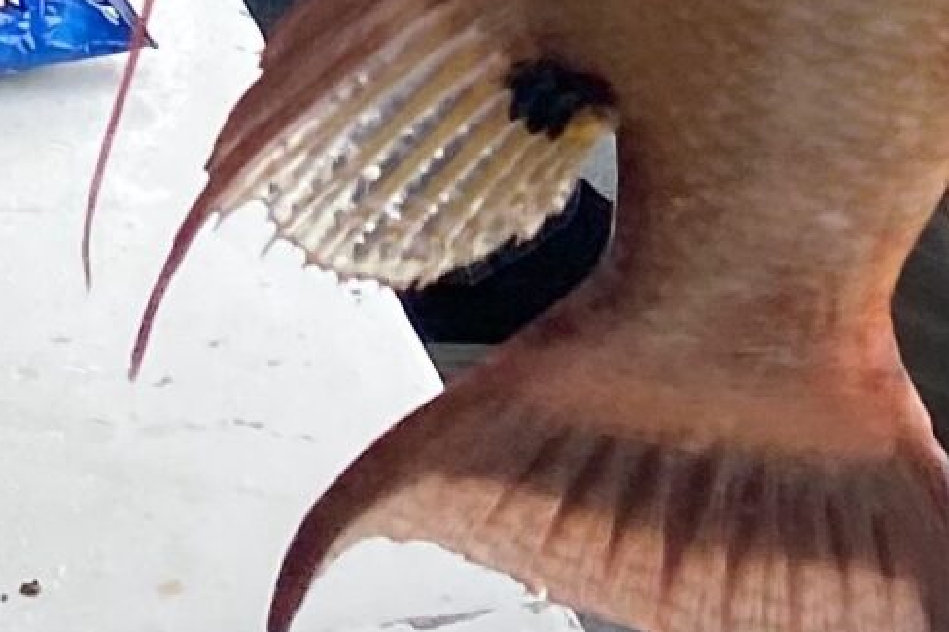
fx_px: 3742
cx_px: 331
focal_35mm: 142
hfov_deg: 14.4
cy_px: -1221
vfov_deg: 8.3
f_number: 1.8
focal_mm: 4.25
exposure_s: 1/276
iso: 32
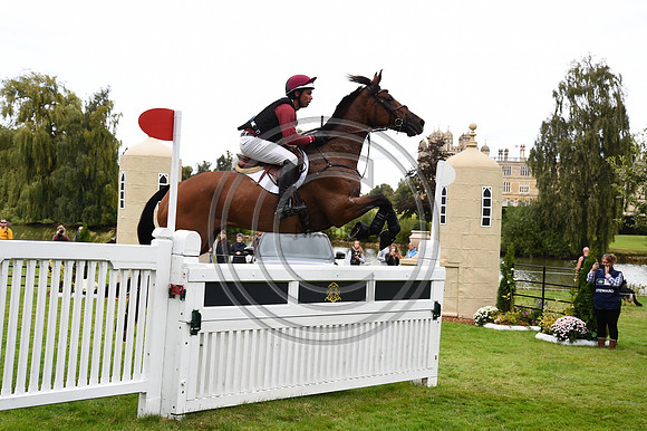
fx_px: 934
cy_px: 216
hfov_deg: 38.2
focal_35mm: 52
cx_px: 324
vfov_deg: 26.0
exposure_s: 1/1250
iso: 1100
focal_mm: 52
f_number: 5.6
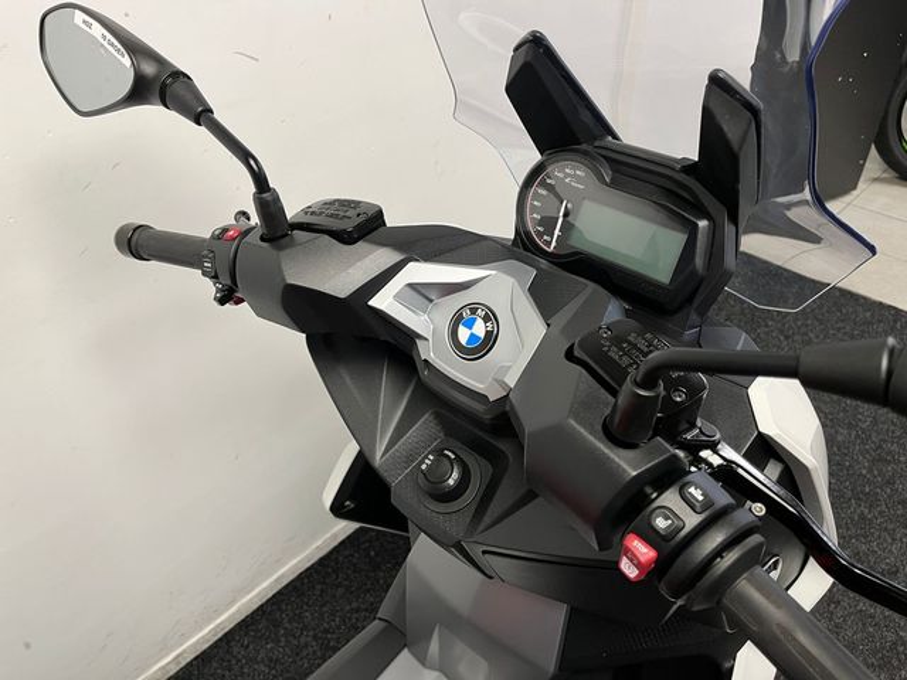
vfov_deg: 53.1
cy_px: 340
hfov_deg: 67.3
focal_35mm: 26
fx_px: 681
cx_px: 454
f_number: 1.6
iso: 100
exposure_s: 1/50
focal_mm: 5.1
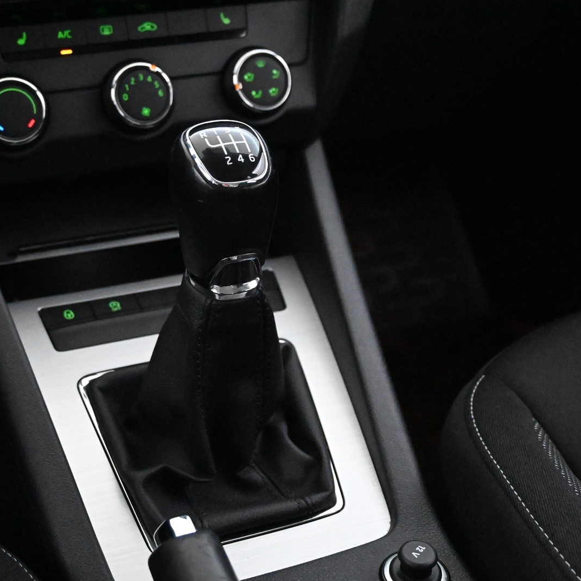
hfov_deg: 31.6
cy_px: 292
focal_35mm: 54
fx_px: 1025
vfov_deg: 31.6
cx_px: 236
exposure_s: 1/50
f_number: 4.5
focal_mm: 28
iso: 16000
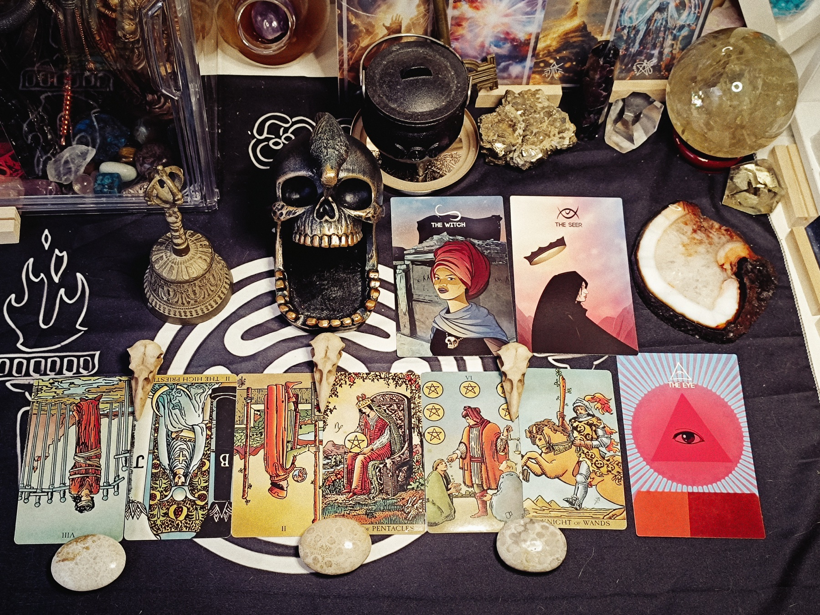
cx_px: 410
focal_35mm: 24
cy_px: 308
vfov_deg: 56.8
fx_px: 569
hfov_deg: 71.6
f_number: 1.65
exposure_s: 1/60
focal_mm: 6.14
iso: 770
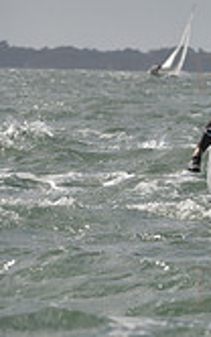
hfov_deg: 1.8
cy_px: 121
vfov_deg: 2.9
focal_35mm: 713
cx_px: 584
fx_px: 6549
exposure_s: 1/1600
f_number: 8
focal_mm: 200
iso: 280
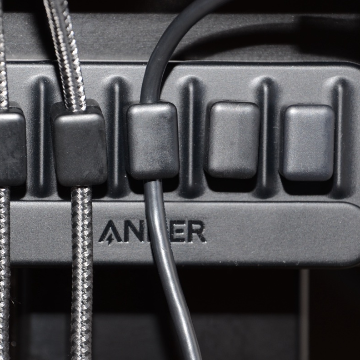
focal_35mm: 578
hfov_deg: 3.0
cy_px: 180
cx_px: 136
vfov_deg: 3.0
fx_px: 6801
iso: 400
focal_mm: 300
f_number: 8
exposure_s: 1/125
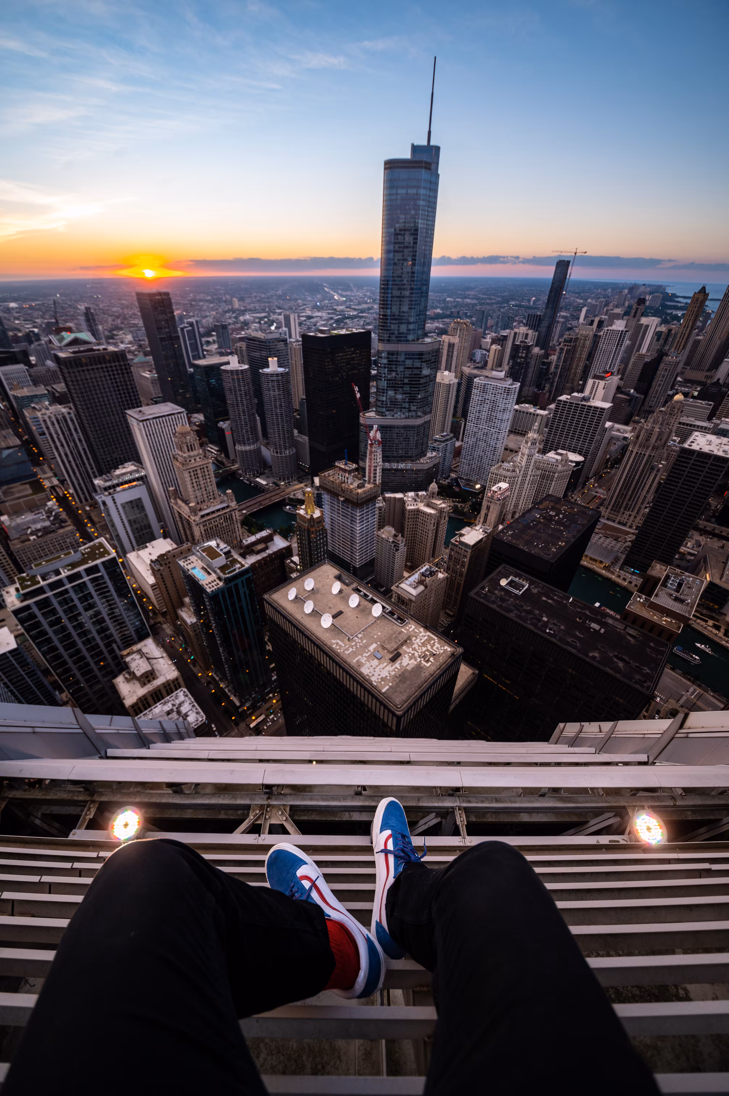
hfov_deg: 77.2
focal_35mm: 15
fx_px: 456
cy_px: 548
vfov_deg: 100.4
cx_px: 364
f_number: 4.8
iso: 500
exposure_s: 1/125
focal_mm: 15
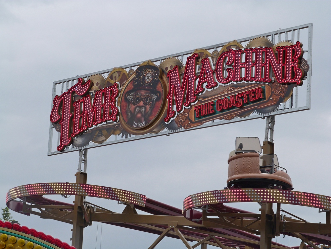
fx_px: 1243
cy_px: 124
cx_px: 166
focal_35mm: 130
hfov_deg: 15.2
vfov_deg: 11.4
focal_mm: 23.5
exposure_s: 1/400
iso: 100
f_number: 5.6
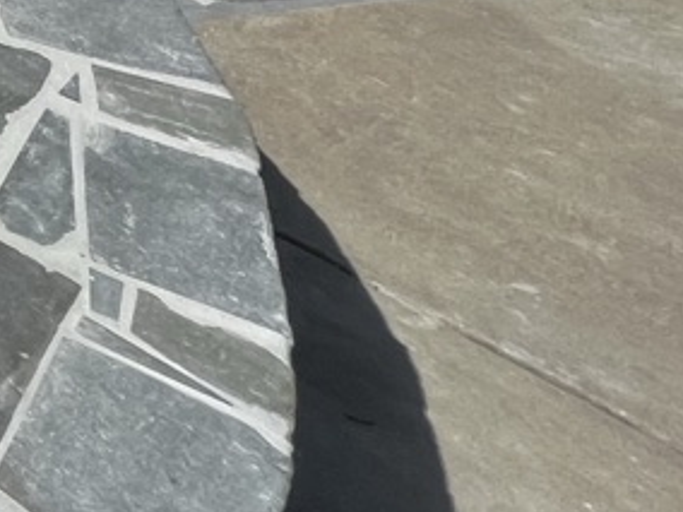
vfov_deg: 17.8
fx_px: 1263
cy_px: -437
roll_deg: +1.0
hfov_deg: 15.4
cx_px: -940
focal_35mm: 64
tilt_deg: -19.3
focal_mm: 1.57
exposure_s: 1/2137
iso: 32
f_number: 1.8
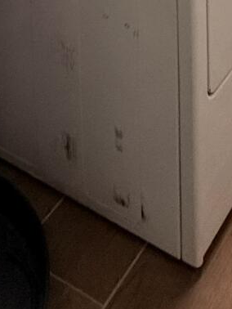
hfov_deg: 18.9
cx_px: 276
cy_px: -334
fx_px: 661
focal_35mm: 74
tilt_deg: -8.2
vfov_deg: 17.4
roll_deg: -1.1
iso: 320
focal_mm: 2.22
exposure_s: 1/120
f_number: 2.2
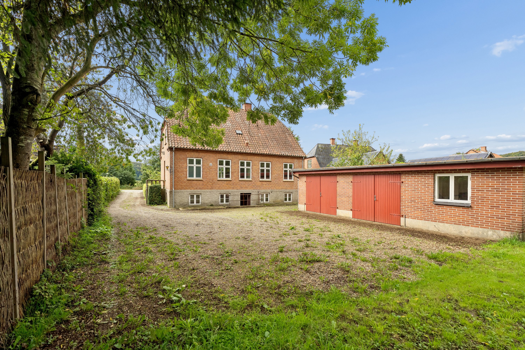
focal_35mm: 16
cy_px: 175
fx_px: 233
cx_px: 262
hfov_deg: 96.7
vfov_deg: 73.7
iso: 200
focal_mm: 16
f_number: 4
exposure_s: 1/500
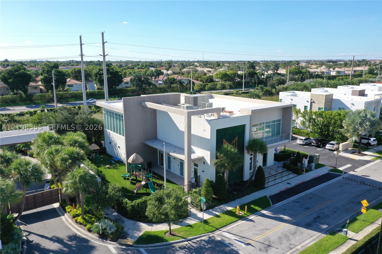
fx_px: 297
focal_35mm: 28
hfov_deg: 65.5
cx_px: 191
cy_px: 127
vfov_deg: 46.4
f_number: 5.6
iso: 100
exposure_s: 1/320
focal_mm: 10.26
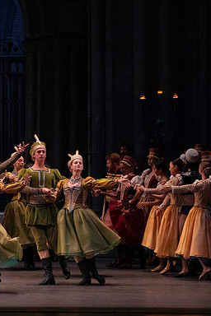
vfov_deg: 9.0
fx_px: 2004
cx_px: -5
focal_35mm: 228
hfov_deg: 6.0
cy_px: 158
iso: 12800
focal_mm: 151
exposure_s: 1/400
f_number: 7.1
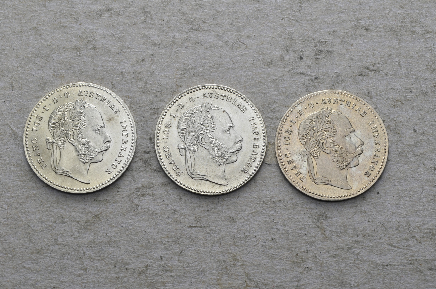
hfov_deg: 24.7
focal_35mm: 82
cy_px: 144
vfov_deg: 16.5
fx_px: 997
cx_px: 218
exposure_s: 1/250
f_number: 14
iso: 400
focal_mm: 55
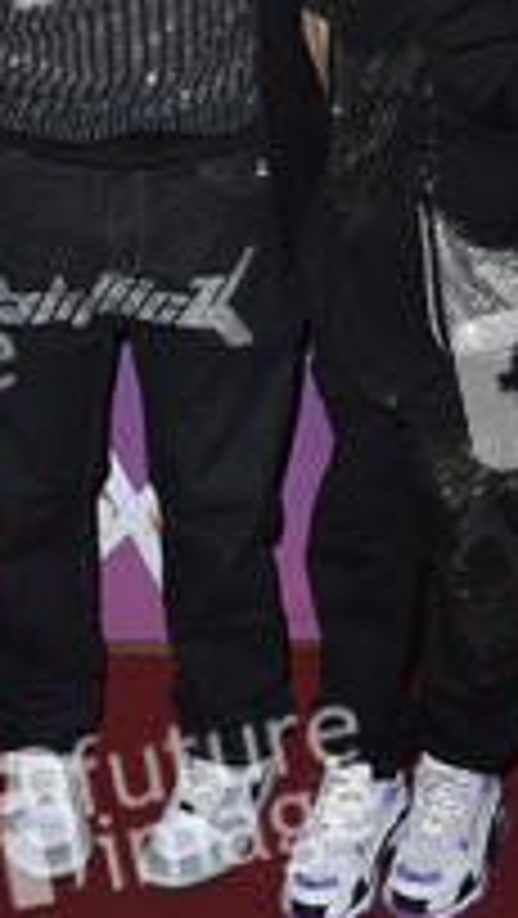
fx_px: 1706
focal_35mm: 70
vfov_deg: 29.2
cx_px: 277
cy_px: 140
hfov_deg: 17.3
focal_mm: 34
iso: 320
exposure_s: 1/250
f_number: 6.3
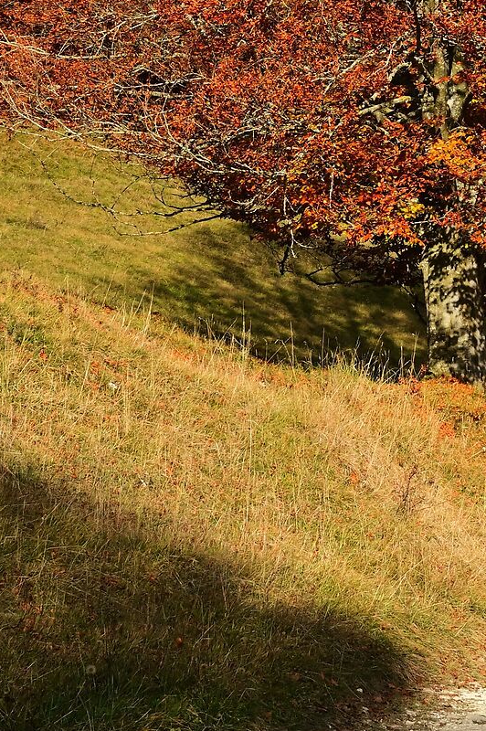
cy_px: -19
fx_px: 1947
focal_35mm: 96
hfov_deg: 14.0
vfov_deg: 20.5
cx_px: 470
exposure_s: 1/500
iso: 500
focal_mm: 32
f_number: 11
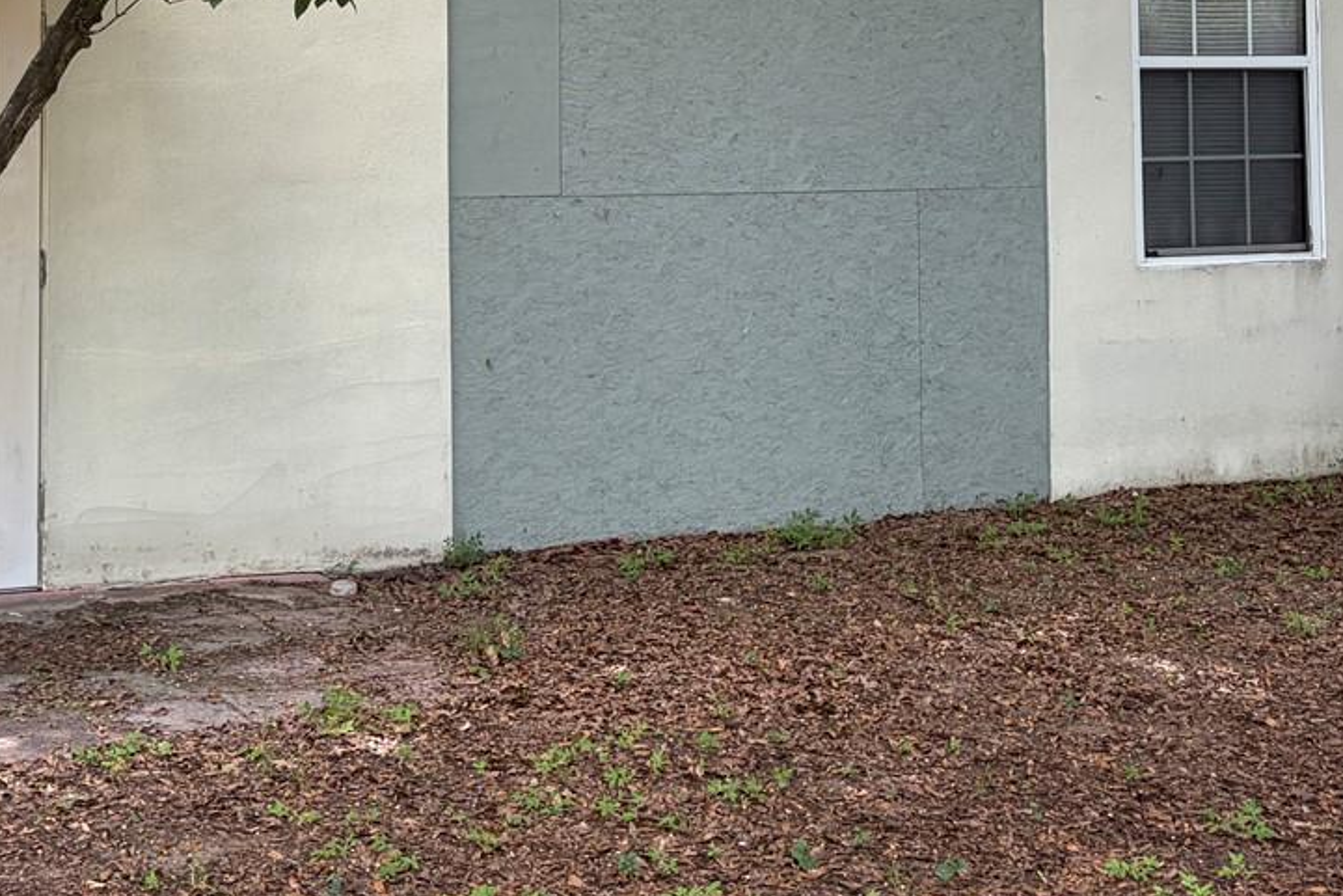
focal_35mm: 60
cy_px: 2
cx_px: 201
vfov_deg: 21.8
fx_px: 2239
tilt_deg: +2.6
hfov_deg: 32.2
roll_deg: +1.2
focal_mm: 5.96
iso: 50
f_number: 1.6
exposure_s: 1/384
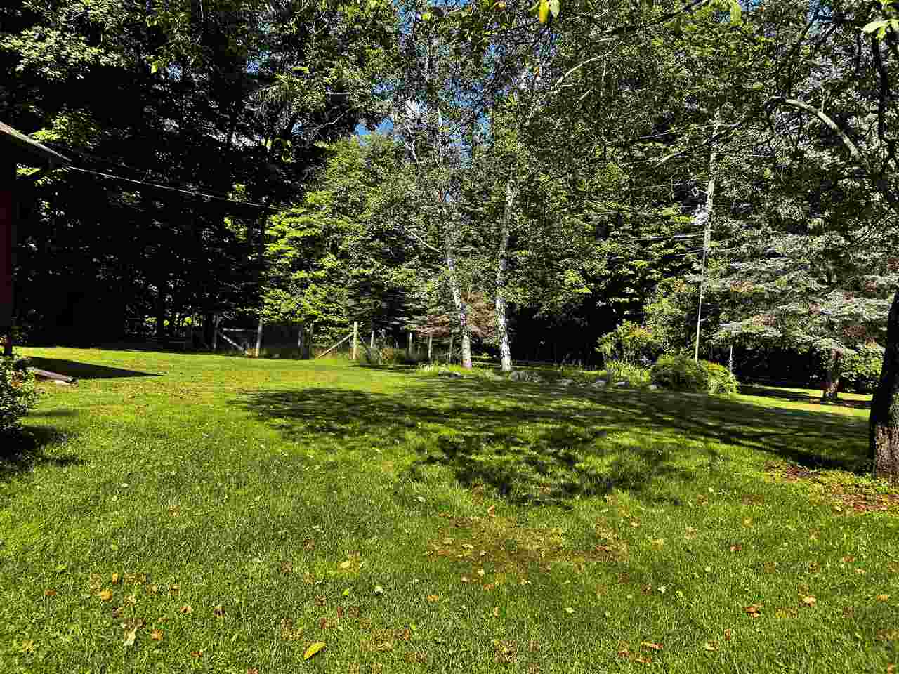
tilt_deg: +0.0
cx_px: 450
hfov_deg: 67.3
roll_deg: -2.4
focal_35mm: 26
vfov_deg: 53.1
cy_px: 337
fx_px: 675
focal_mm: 5.7
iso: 50
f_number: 1.5
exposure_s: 1/1209
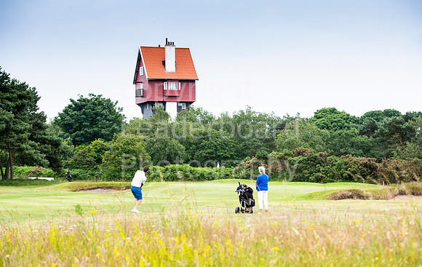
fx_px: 973
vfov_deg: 15.6
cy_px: 143
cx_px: 214
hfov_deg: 24.5
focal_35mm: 84
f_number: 6.3
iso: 400
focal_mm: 82
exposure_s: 1/800
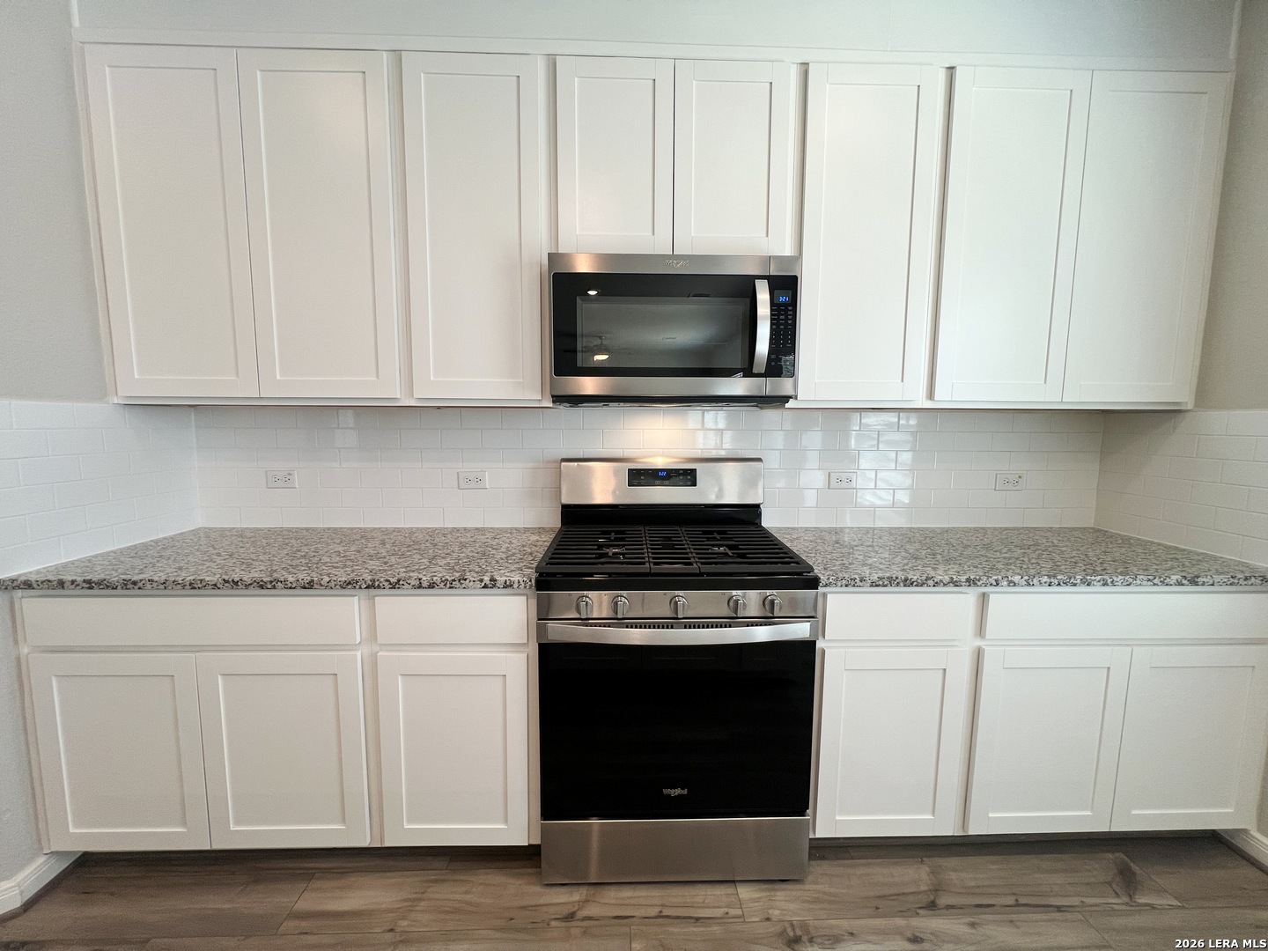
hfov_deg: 106.2
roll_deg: -0.9
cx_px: 634
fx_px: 476
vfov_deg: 89.9
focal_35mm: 13
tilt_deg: -7.1
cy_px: 476
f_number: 1.8
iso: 160
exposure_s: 1/120
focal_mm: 1.57
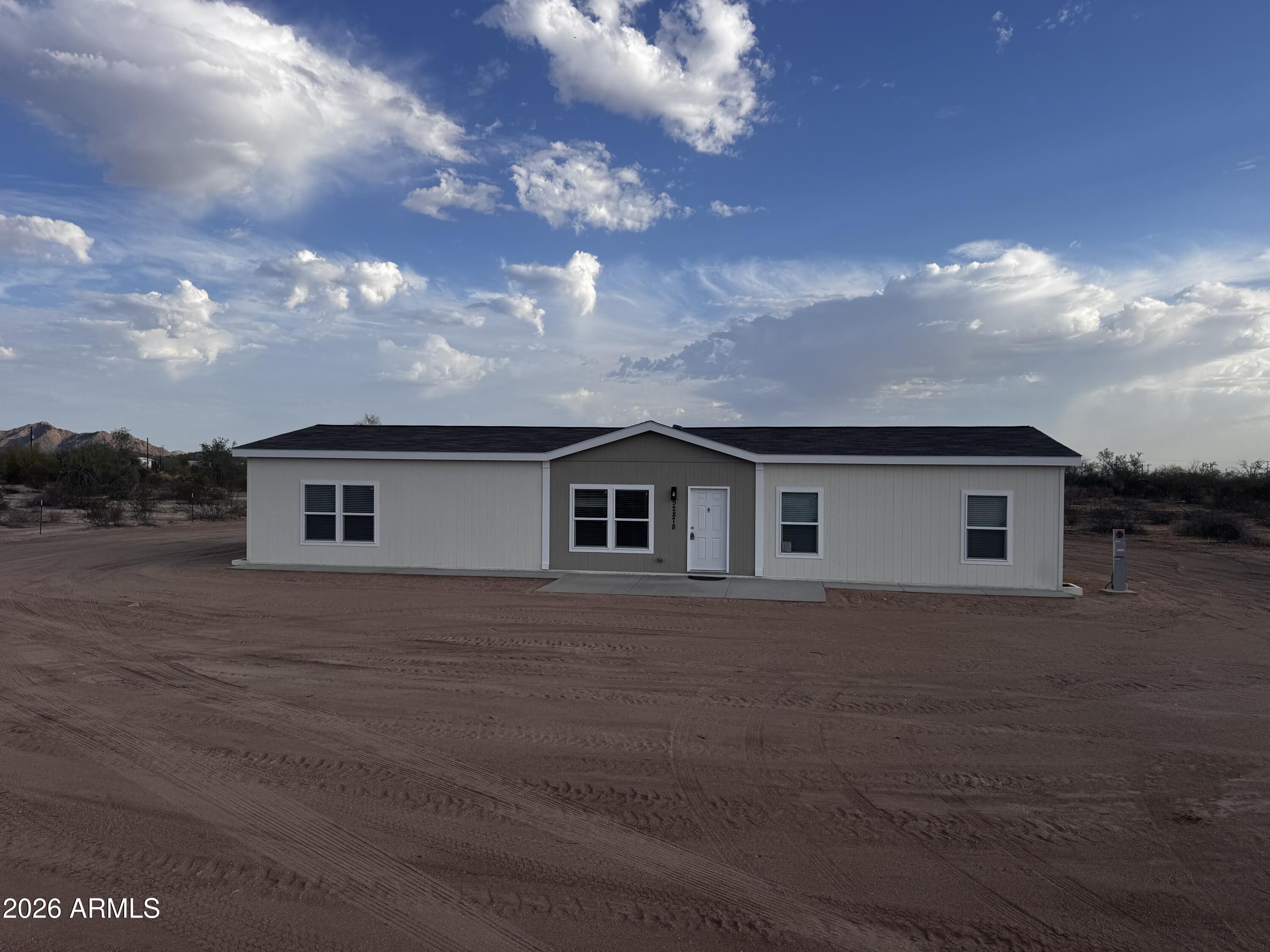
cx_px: 635
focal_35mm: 24
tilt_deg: -2.8
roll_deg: -1.0
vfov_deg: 56.8
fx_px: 881
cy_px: 476
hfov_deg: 71.6
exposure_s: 1/3597
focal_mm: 6.76
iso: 80
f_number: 1.78
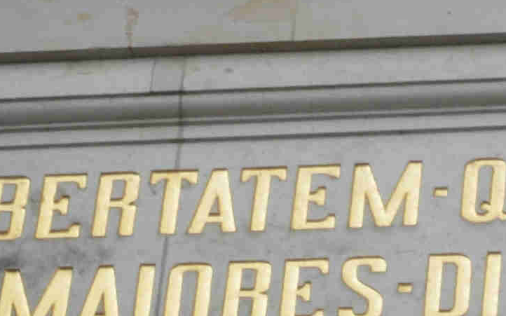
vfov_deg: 2.2
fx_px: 8328
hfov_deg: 3.5
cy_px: -255
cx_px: 503
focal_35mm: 604
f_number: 5.3
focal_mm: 26.3
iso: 50
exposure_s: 1/242
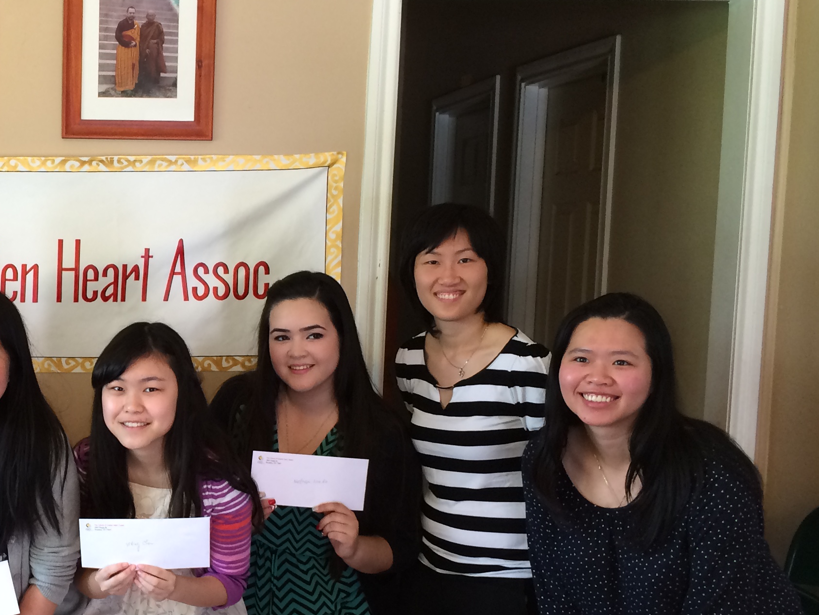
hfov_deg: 32.3
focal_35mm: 56
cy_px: 355
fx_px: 1325
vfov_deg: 26.1
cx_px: 51
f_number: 2.2
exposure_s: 1/30
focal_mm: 4.15
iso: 80
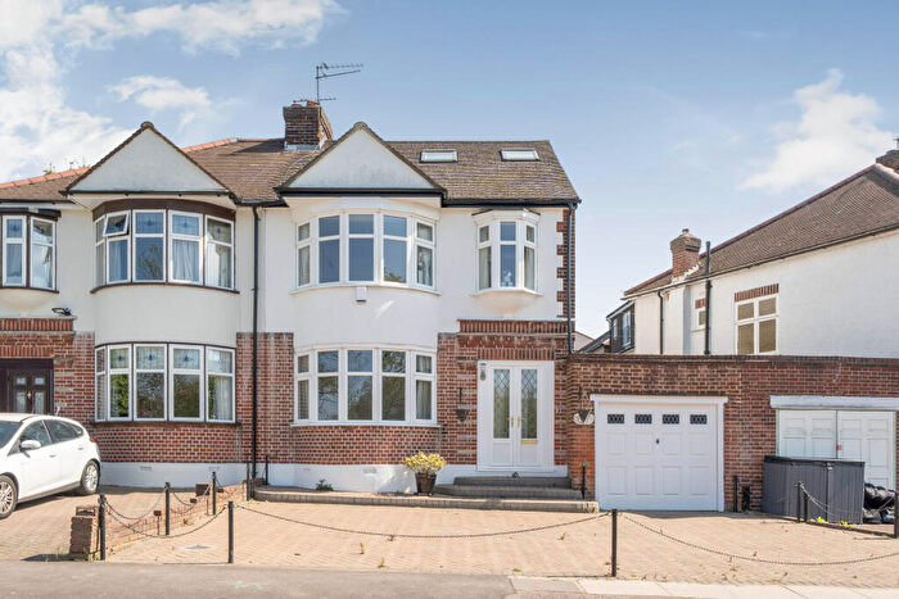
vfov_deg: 47.9
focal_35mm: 27
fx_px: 674
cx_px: 450
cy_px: 300
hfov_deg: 67.4
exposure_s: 1/640
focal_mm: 18
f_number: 8
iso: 400
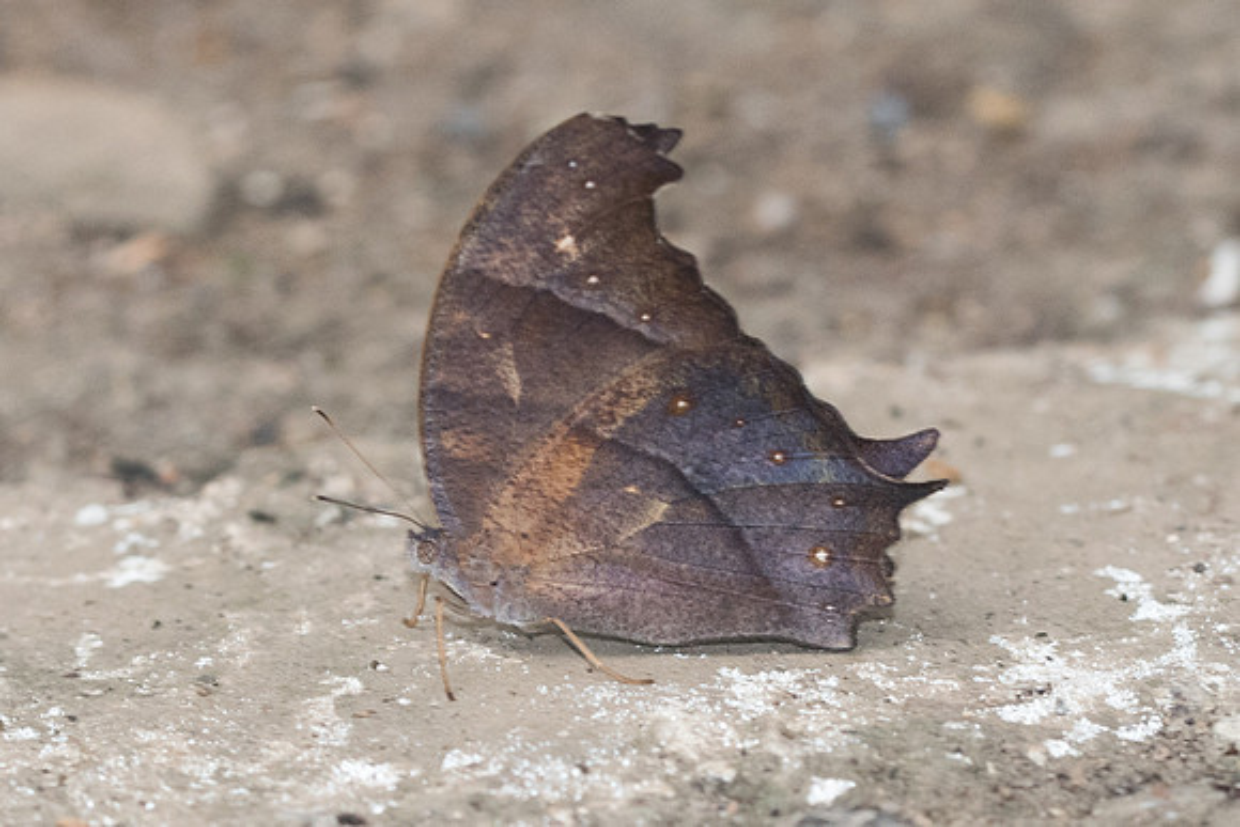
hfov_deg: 3.4
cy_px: 503
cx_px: 699
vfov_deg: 2.3
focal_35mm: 600
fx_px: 20655
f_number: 4
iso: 800
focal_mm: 150
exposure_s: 1/250
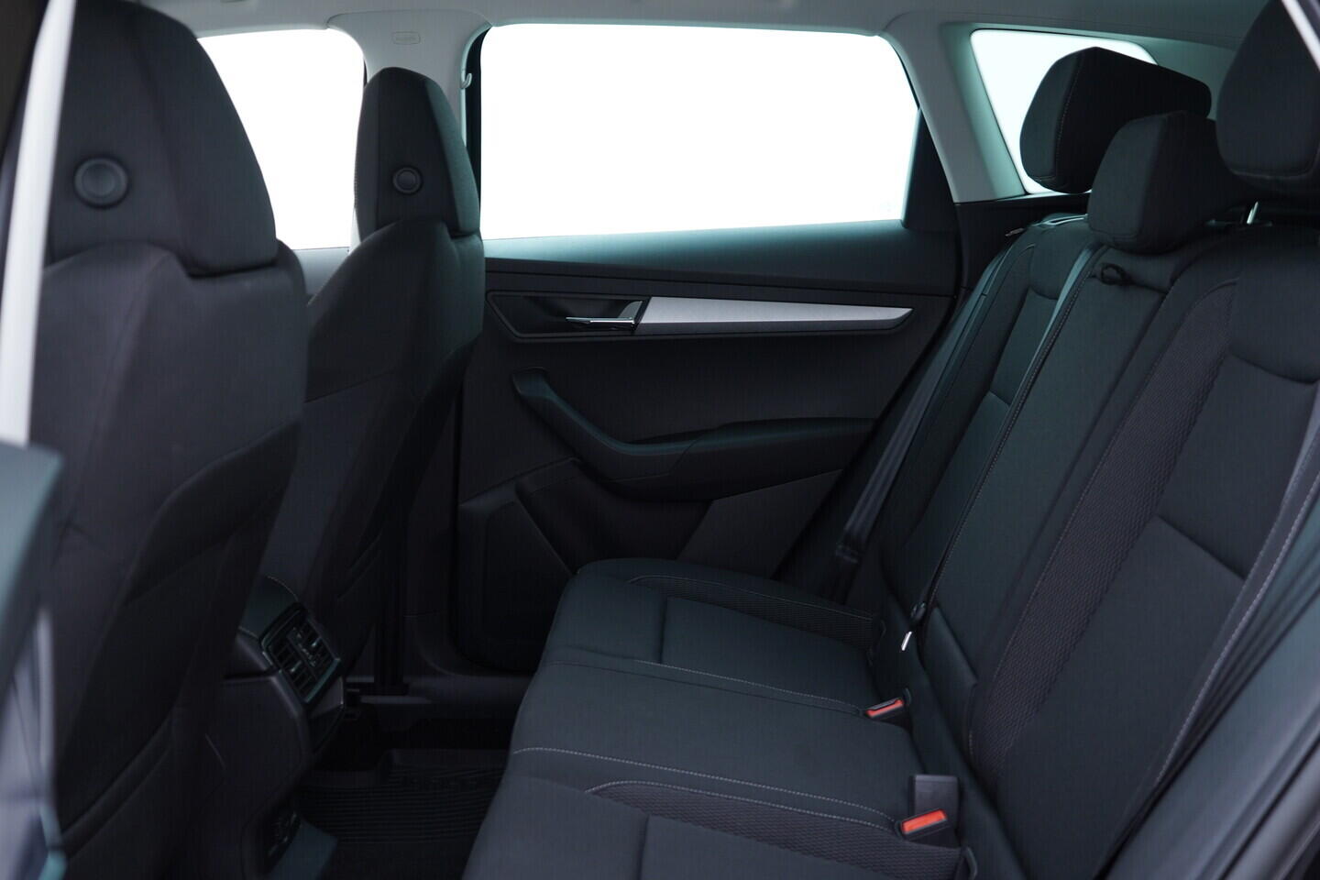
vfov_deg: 36.9
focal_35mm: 36
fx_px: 1320
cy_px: 440
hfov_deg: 53.1
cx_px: 660
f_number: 2.8
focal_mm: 24
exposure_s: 1/40
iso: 320
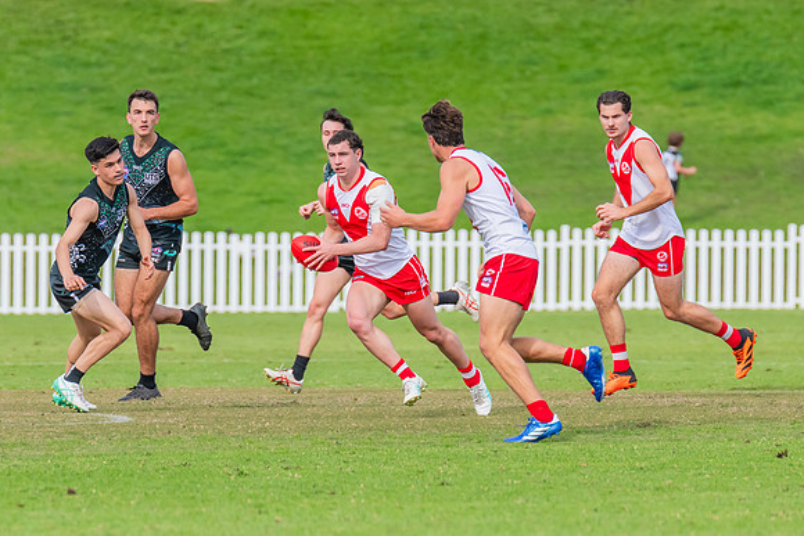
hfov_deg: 3.2
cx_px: 322
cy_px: 268
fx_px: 14493
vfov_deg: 2.1
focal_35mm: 649
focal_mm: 420
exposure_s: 1/1600
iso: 800
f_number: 7.1
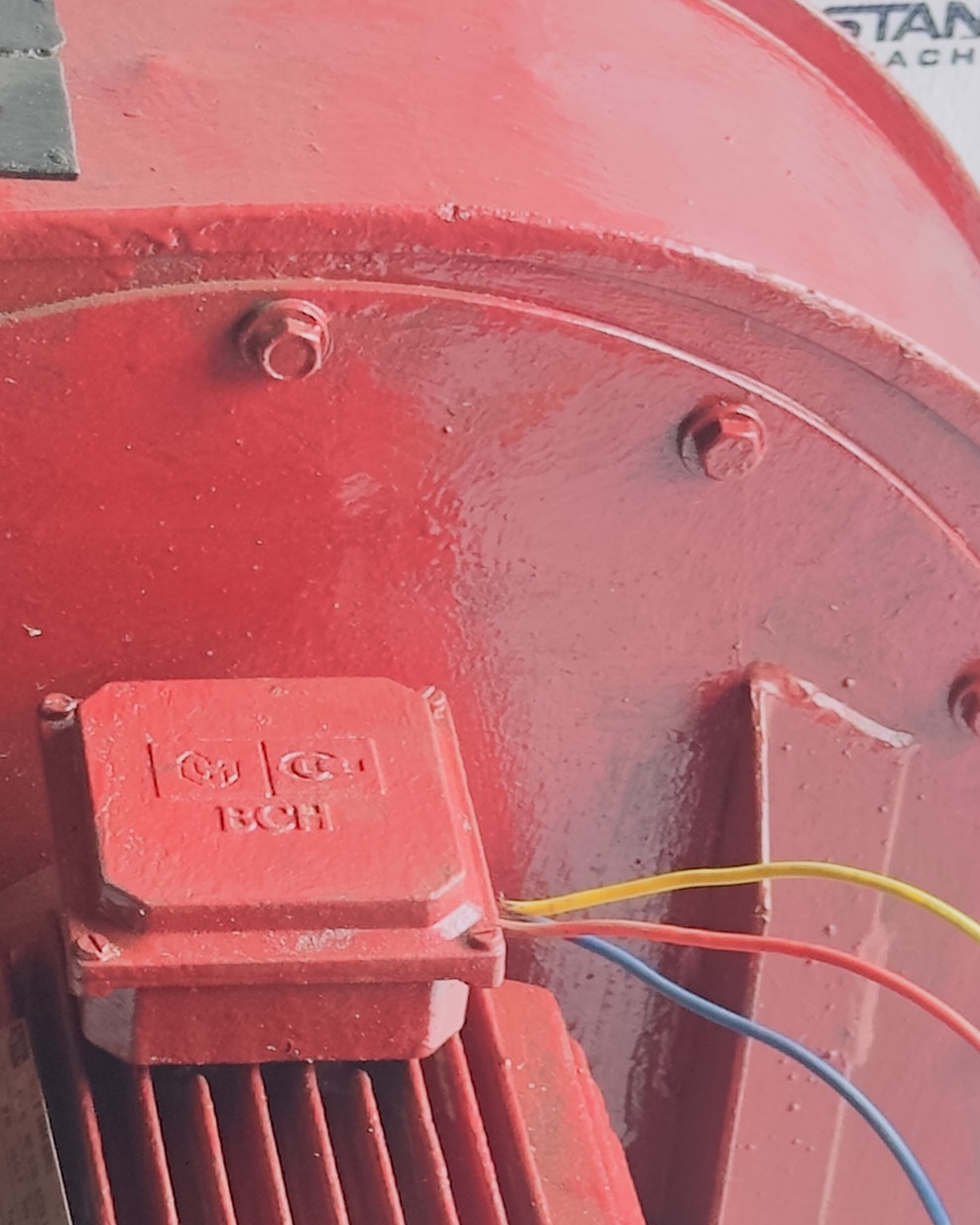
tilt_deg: -32.8
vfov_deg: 12.6
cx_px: -9
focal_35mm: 153
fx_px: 5547
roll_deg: -4.1
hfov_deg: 10.0
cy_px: 905
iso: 50
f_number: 1.78
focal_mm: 6.86
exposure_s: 1/121
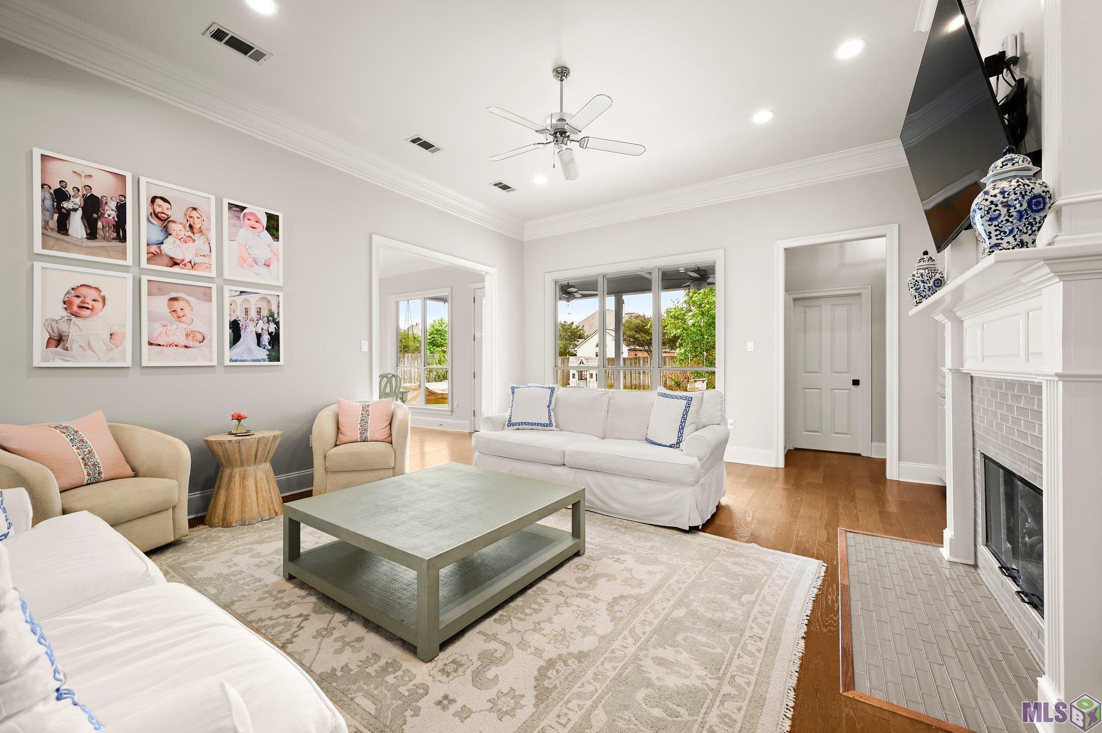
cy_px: 366
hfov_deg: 104.3
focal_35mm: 14
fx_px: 428
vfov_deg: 81.1
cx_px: 551
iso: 200
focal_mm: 14
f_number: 10
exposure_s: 1/5
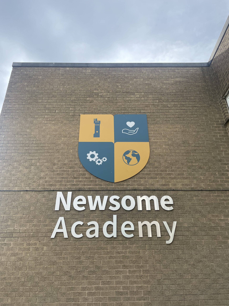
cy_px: 153
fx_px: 229
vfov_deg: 67.3
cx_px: 114
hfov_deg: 53.1
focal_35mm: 26
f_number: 1.6
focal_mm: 4.2
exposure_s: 1/2506
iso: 32
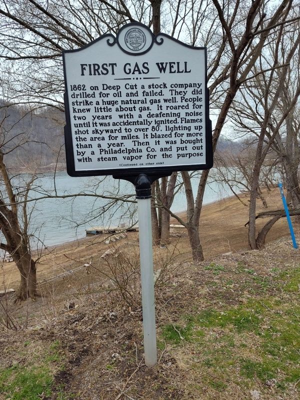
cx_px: 150
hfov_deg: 58.9
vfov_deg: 73.9
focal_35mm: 23
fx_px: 266
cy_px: 200
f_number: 1.8
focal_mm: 5.56
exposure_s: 1/455
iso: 100
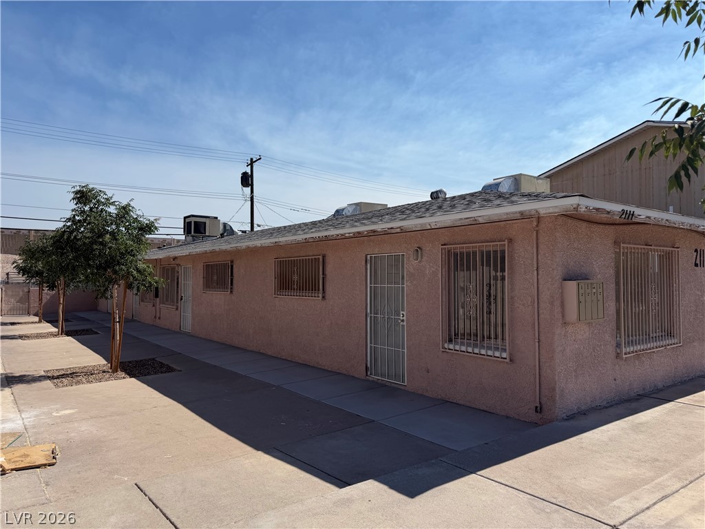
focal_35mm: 24
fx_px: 489
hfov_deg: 71.6
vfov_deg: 56.8
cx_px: 352
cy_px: 264
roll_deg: -0.3
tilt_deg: +1.8
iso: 80
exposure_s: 1/7353
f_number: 1.78
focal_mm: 6.76
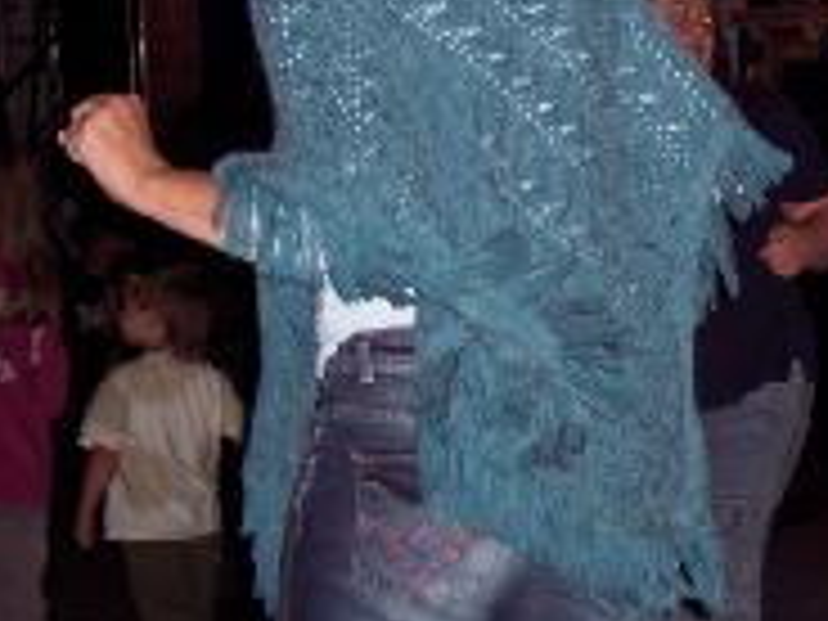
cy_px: 182
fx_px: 2535
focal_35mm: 106
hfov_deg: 17.8
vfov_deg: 13.9
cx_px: 936
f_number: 2.8
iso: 100
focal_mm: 8
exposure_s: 1/60
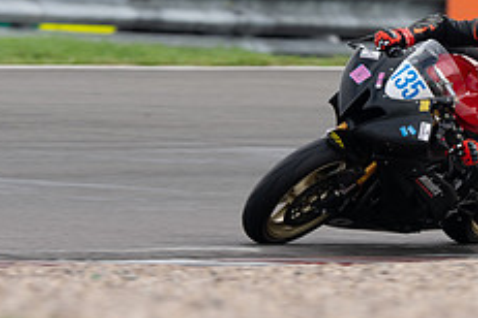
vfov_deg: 0.7
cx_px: 521
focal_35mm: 1971
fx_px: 26168
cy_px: 22
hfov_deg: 1.0
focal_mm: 600
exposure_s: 1/500
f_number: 6.3
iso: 200
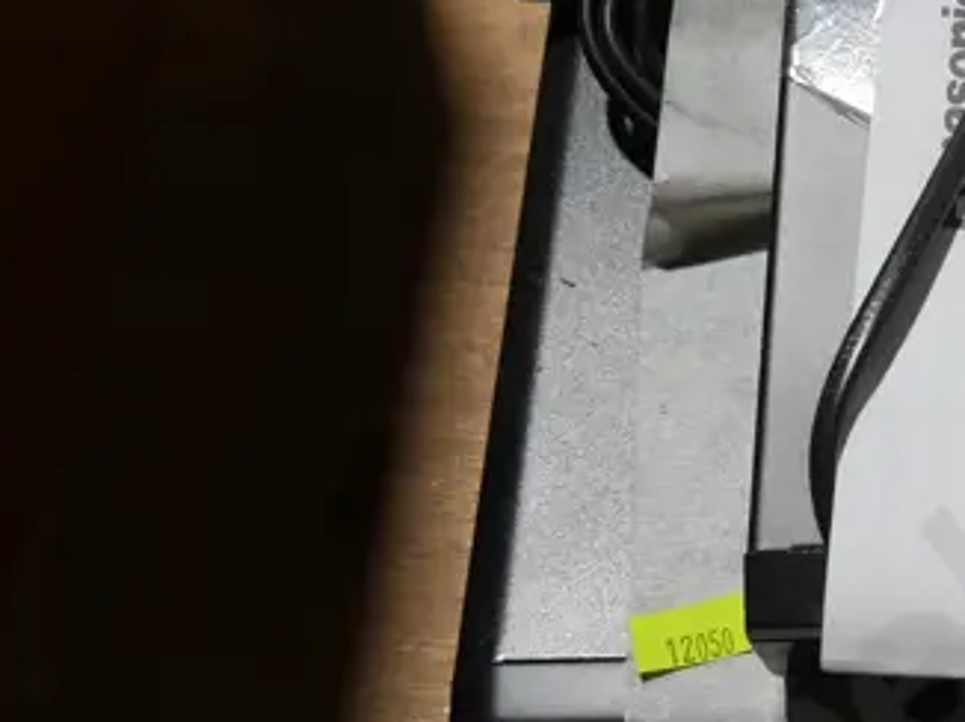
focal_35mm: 88
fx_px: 2451
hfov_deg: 19.7
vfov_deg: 16.8
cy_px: 325
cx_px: 1391
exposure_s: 1/100
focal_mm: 14
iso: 200
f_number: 3.5
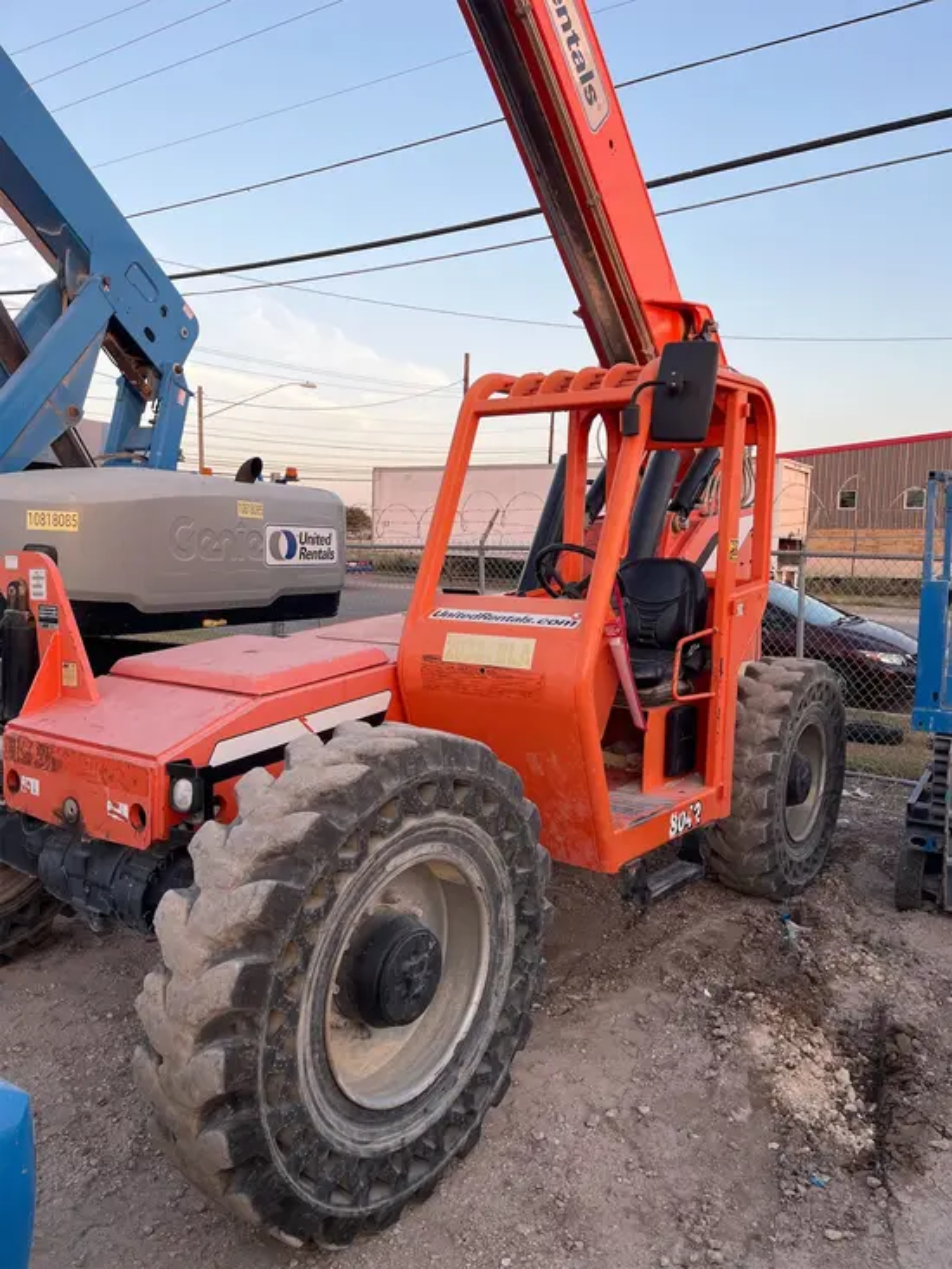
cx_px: 476
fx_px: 953
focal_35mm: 26
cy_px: 634
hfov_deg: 53.1
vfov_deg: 67.3
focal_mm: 5.1
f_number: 1.6
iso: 50
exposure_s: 1/361
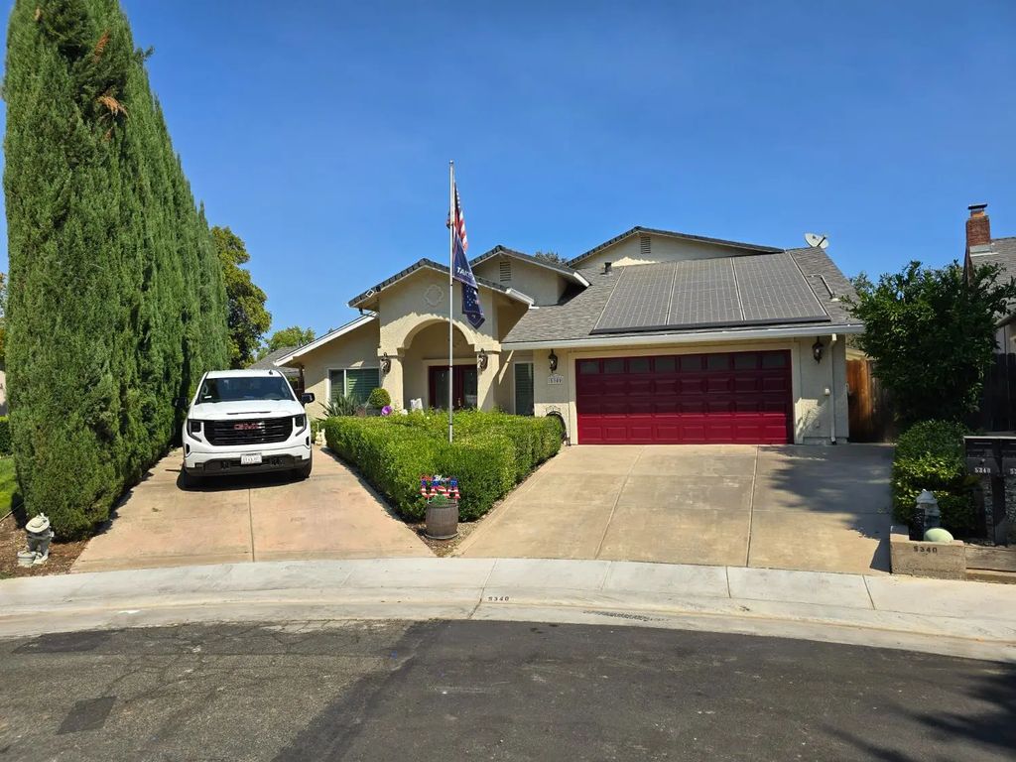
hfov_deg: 73.9
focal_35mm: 23
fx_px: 675
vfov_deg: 58.9
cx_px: 508
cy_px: 381
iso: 12
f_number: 1.7
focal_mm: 6.3
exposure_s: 1/922
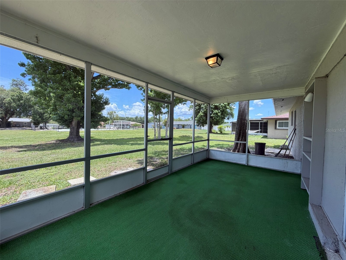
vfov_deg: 85.7
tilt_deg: -1.1
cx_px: 173
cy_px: 130
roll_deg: -0.2
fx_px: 140
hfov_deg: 102.1
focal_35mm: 14
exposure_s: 1/319
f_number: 2.2
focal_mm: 2.22
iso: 50
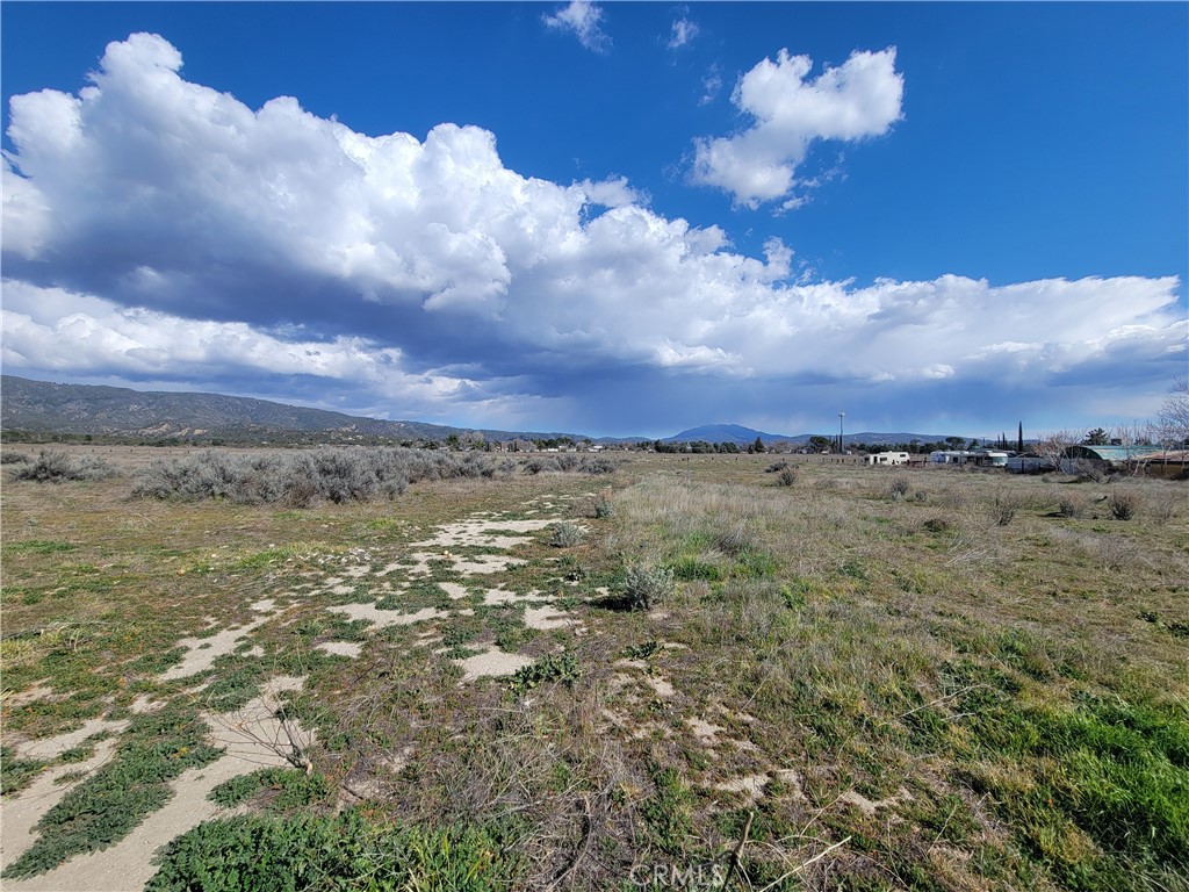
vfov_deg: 89.9
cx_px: 594
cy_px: 446
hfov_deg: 106.2
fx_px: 447
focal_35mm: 13
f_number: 2.2
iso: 50
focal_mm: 2.2
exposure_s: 1/2436
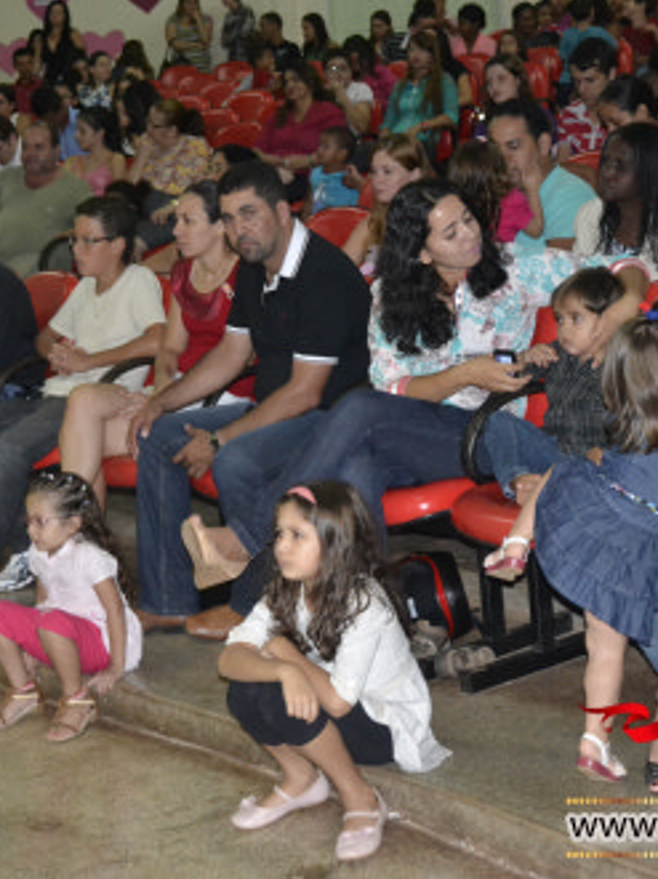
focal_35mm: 70
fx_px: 1776
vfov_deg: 27.8
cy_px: 438
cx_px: 288
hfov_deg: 21.0
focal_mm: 32
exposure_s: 1/60
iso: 3200
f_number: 4.2
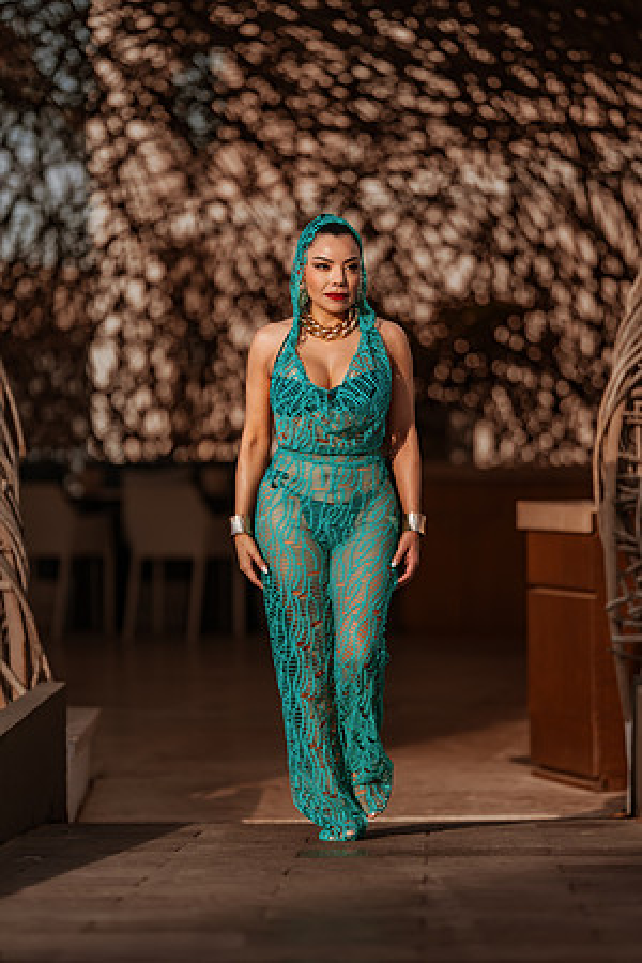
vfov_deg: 15.2
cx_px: 321
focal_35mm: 135
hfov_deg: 10.2
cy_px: 482
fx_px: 3611
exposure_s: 1/3200
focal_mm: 135
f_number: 1.8
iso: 80
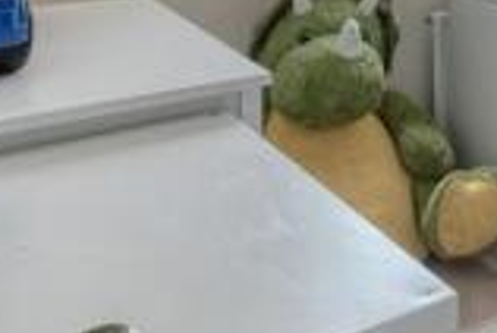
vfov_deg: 19.1
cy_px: -177
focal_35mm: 62
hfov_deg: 22.8
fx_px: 858
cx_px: 832
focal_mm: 10
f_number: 8
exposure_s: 1/25
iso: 250
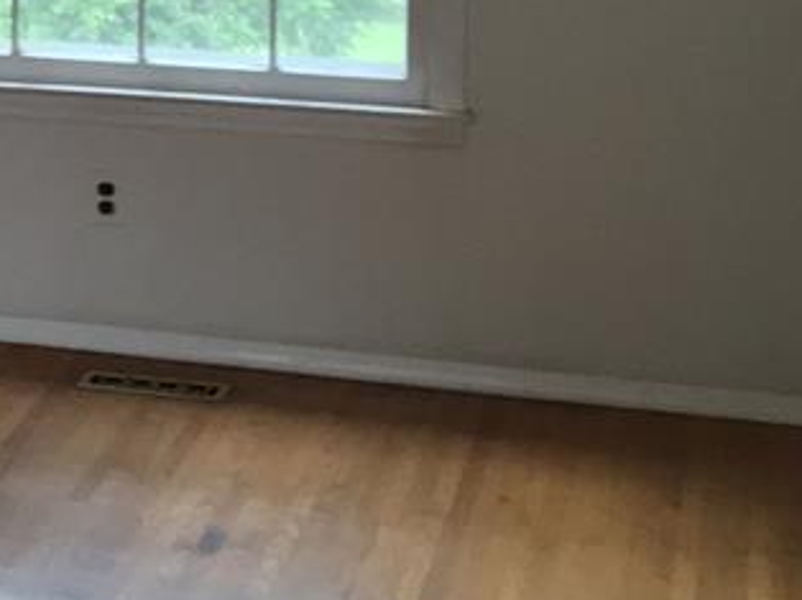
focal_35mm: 133
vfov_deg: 10.9
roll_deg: +0.5
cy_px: -199
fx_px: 3079
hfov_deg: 12.9
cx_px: -825
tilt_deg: -5.3
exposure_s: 1/30
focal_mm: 4.15
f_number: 2.2
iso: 160
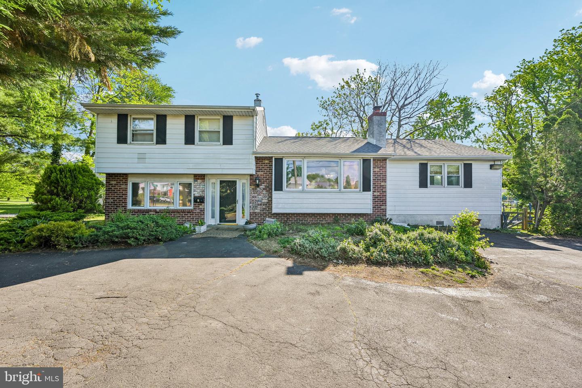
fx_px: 226
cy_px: 194
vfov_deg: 81.2
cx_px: 291
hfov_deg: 104.3
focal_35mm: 14
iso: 100
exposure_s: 1/100
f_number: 8
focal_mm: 14
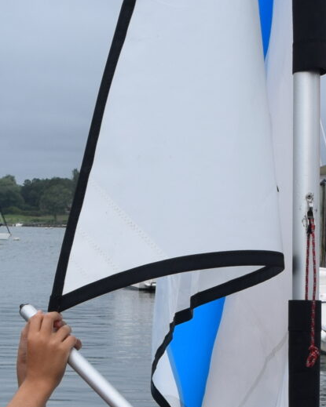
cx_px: 214
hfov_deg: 12.3
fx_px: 1508
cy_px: 329
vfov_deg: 15.3
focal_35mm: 125
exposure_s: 1/350
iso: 200
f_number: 9.5
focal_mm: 18
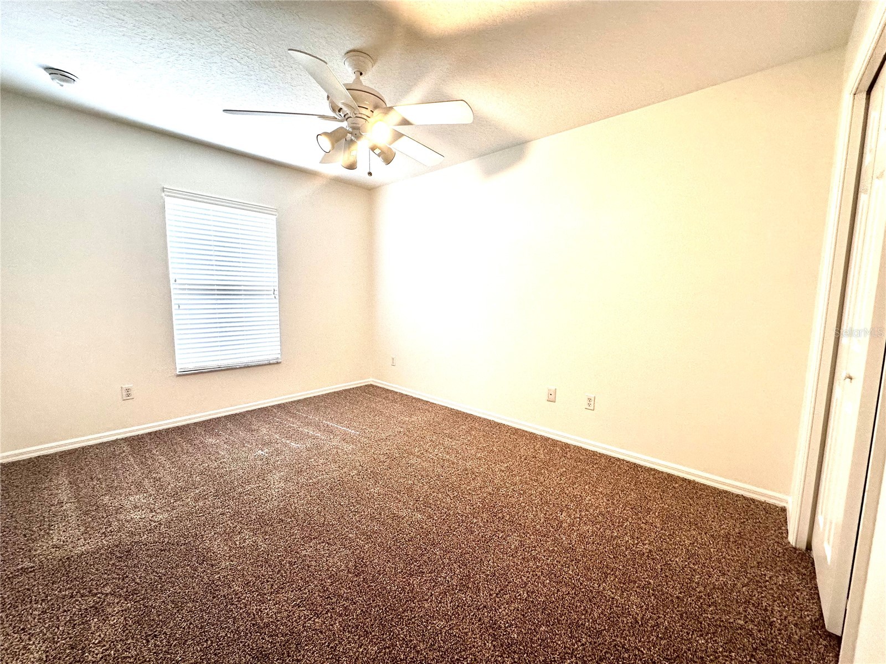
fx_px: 358
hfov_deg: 102.1
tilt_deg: -6.0
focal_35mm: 14
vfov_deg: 85.7
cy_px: 332
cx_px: 443
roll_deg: -1.5
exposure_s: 1/120
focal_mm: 2.22
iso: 160
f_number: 2.2
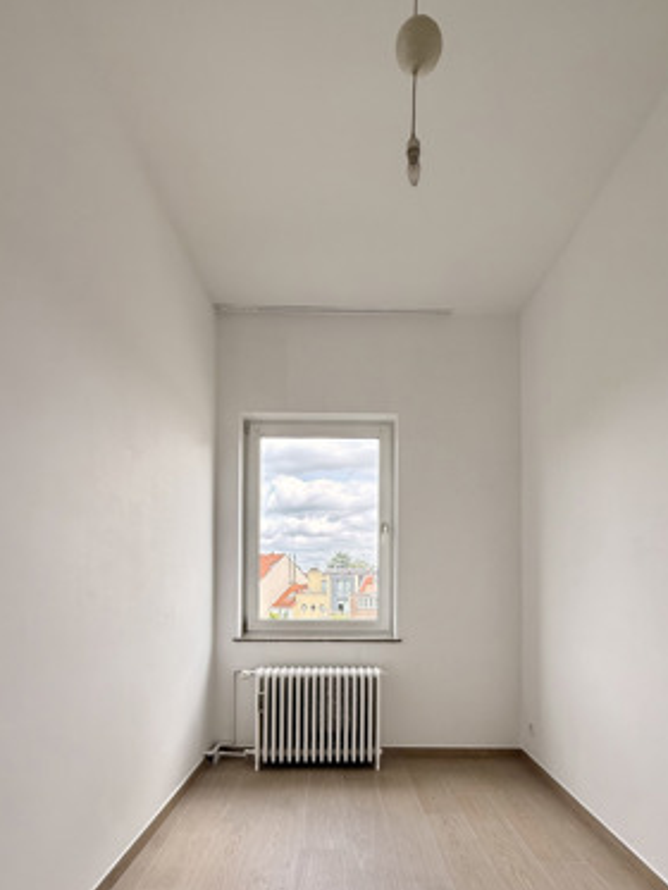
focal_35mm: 18
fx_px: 463
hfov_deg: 71.6
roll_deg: -0.5
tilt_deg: +2.1
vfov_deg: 85.6
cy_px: 568
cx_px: 350
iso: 64
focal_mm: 2.22
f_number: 2.2
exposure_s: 1/167
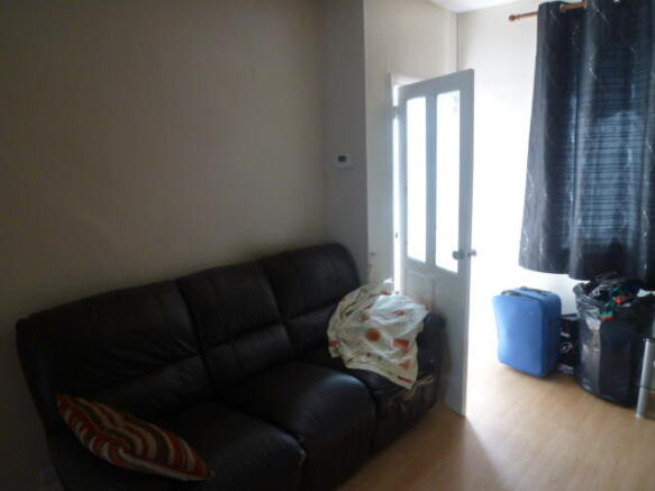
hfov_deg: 69.4
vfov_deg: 54.9
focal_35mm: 25
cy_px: 246
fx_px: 473
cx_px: 328
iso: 200
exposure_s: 1/30
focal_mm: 4.5
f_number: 2.8
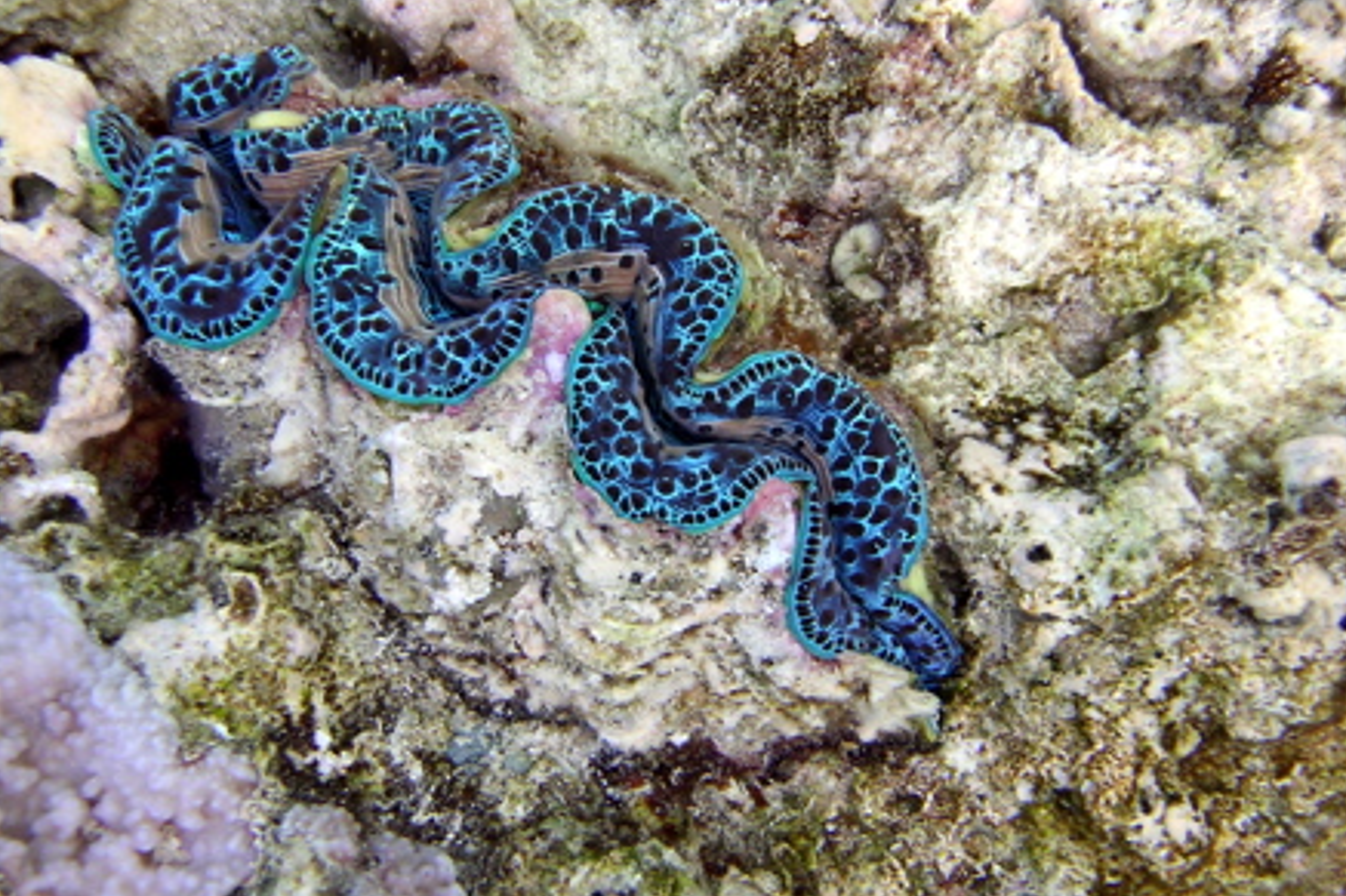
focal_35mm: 66
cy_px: 422
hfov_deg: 30.5
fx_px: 2467
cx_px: 675
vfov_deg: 20.6
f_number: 3.5
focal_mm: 9.6
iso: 100
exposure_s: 1/87.8
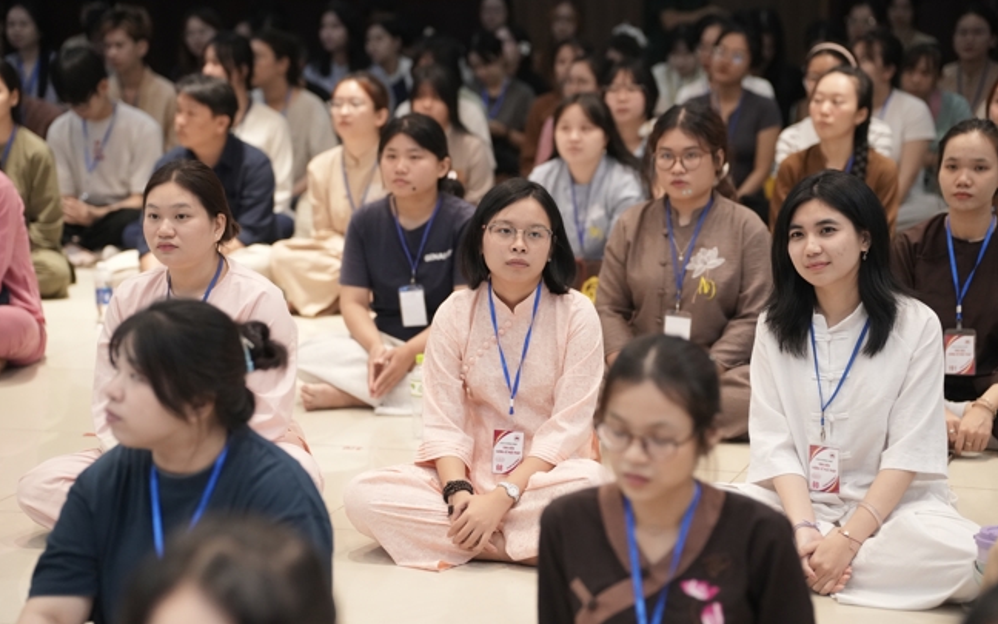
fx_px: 2502
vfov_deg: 14.2
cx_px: 499
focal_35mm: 92
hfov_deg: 22.6
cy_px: 326
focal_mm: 90
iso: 4000
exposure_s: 1/320
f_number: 2.8
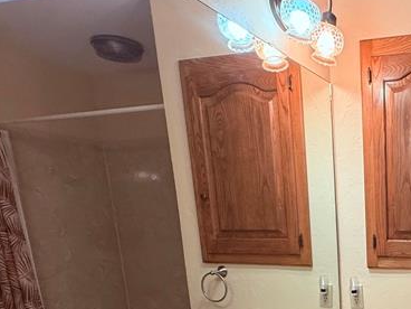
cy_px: 353
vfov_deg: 31.9
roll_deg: +0.0
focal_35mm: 39
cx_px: 424
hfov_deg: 40.8
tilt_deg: -15.5
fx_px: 463
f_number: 2.2
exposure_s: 1/120
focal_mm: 2.22
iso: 320
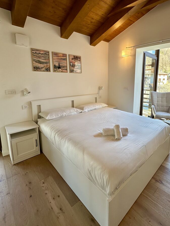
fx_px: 118
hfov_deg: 70.1
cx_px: 109
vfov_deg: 87.3
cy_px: 98
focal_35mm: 18
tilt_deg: -9.7
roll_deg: -1.2
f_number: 2.2
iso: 40
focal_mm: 2.22
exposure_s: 1/99
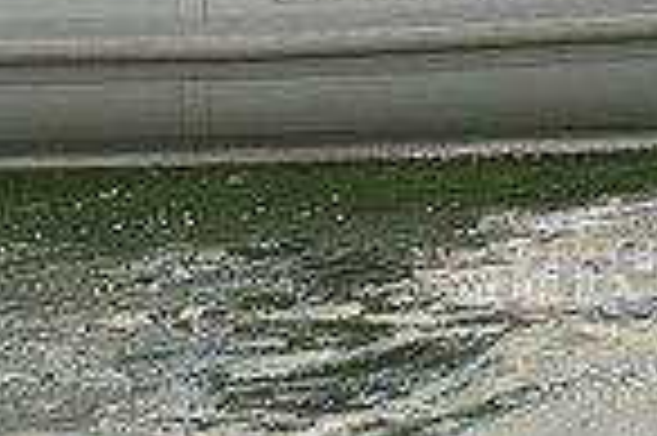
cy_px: -425
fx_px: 14474
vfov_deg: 1.7
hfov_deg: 2.6
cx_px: 256
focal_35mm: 794
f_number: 6.3
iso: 320
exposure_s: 1/1600
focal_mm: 200
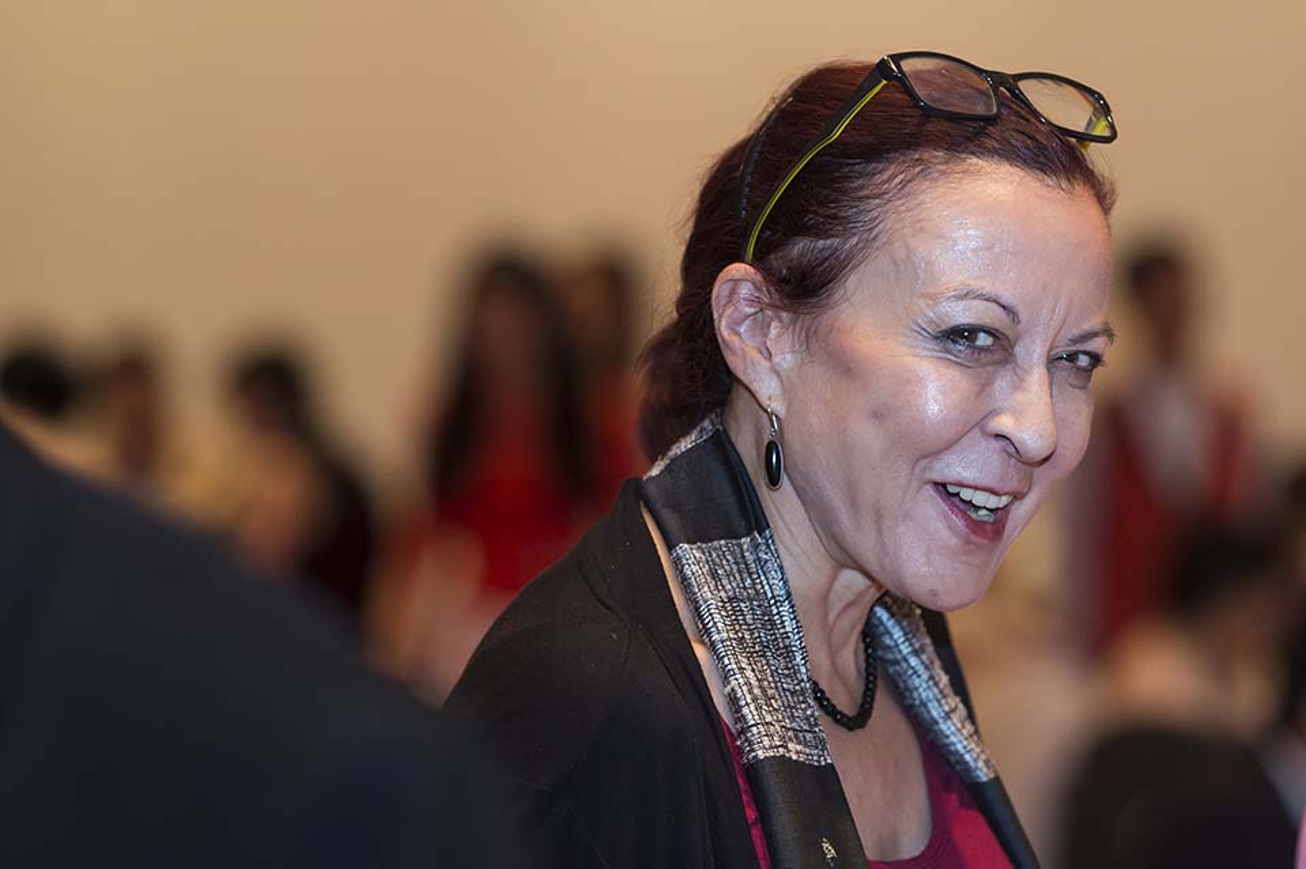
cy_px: 434
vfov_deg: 11.2
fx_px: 4423
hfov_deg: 16.8
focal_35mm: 122
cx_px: 653
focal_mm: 122
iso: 1600
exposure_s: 1/125
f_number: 3.5
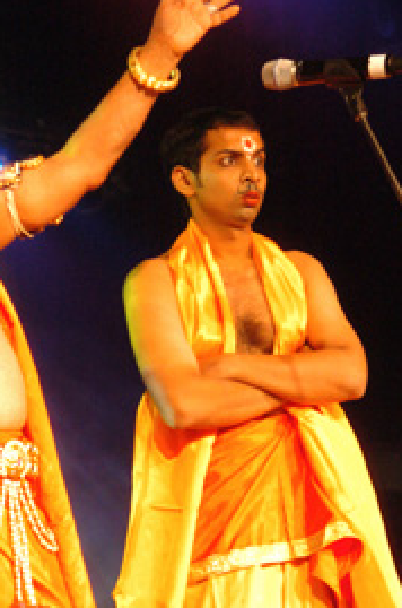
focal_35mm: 134
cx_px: 80
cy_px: 493
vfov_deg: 15.2
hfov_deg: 10.2
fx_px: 2256
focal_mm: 40
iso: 800
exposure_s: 1/125
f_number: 2.8
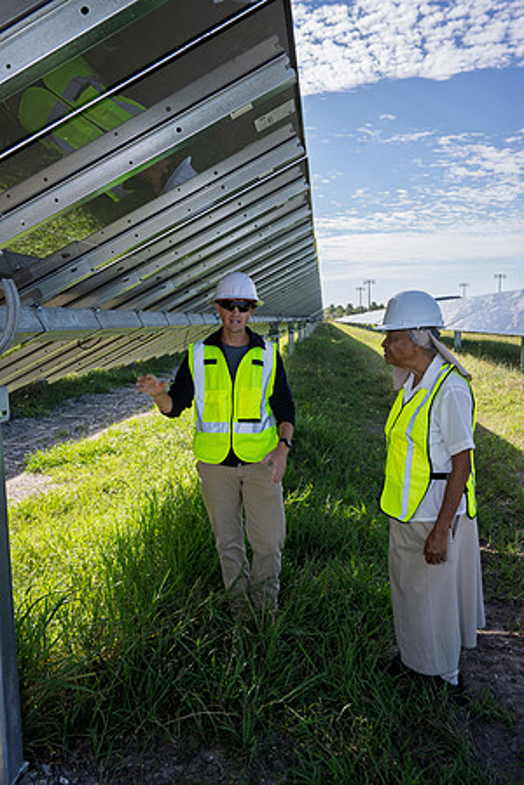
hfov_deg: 46.4
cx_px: 262
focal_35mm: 28
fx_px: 611
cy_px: 392
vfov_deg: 65.5
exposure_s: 1/160
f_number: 10
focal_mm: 28
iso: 200
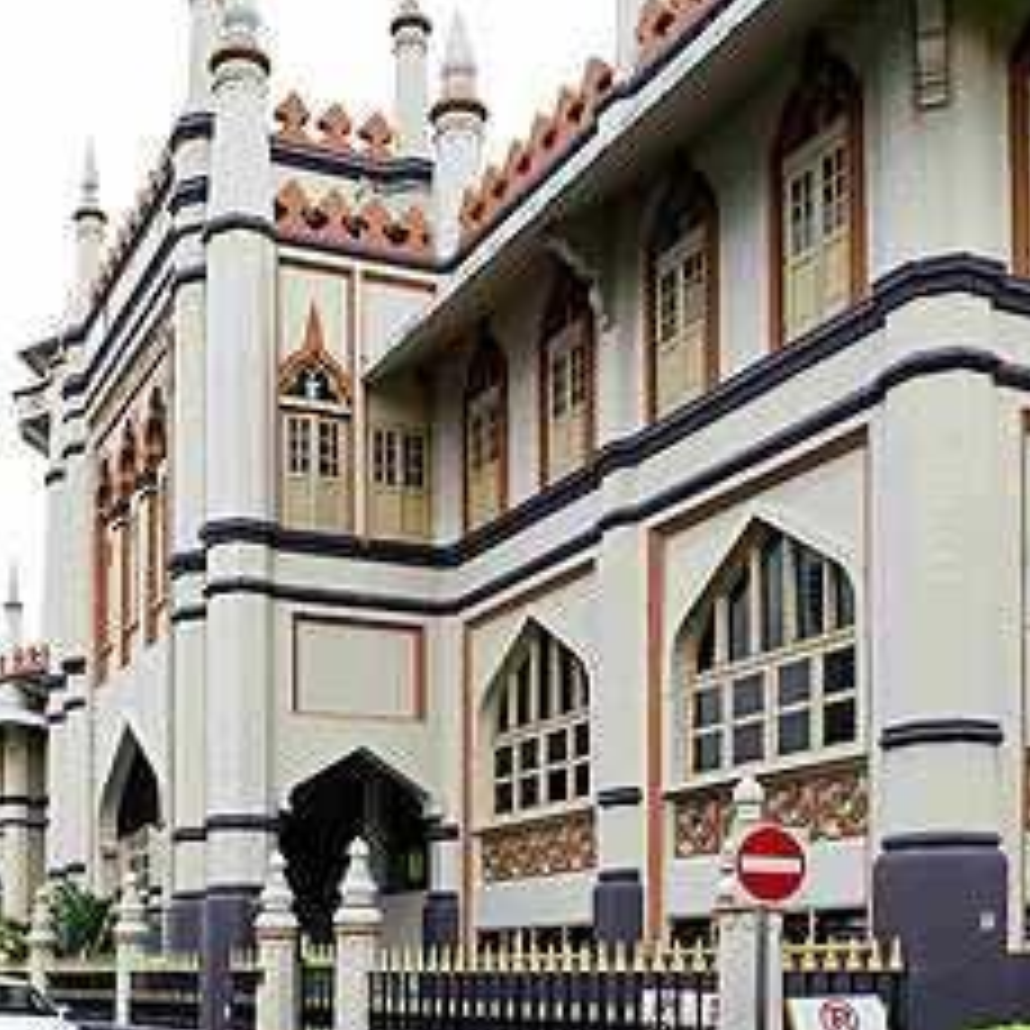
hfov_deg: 40.9
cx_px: 283
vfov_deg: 41.7
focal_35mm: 40
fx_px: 1347
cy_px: 594
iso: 200
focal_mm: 24
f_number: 13
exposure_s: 1/125
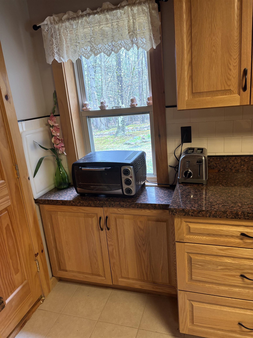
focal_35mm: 26
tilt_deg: -16.2
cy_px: 169
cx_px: 126
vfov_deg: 67.3
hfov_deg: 53.1
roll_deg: +5.4
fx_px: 253
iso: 160
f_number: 1.6
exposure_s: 1/60
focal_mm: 5.96
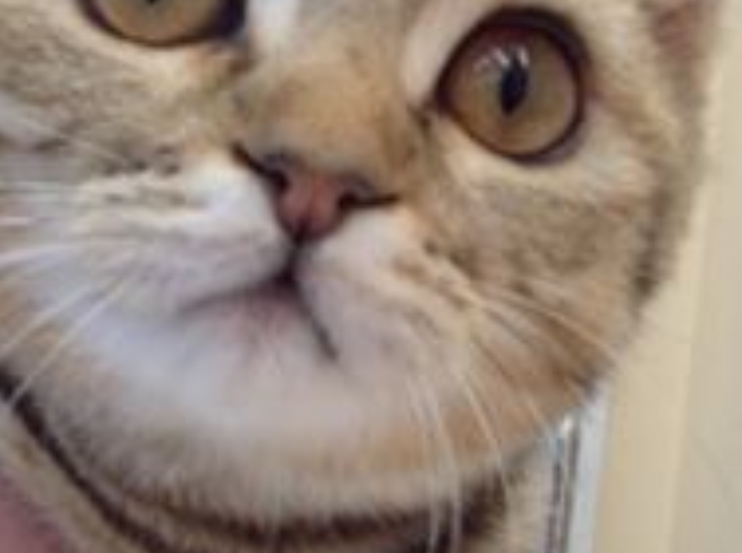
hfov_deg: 17.5
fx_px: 2395
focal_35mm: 112
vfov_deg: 13.1
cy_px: 470
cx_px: 170
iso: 64
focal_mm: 4.28
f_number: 2.4
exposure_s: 1/40
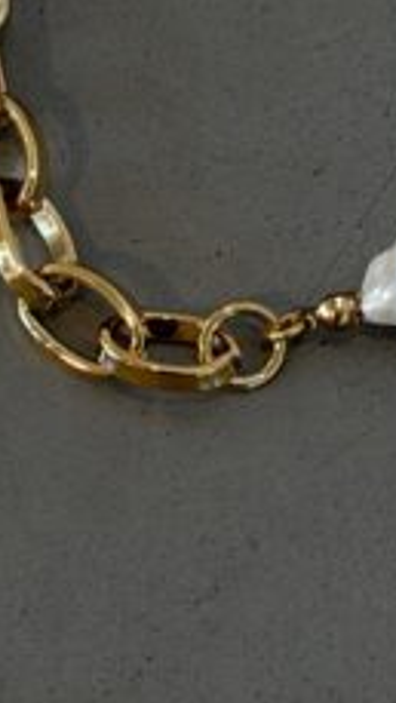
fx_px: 4363
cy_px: -301
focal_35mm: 234
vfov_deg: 9.0
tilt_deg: -60.2
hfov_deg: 5.2
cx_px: 387
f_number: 1.78
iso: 64
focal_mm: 6.76
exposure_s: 1/253
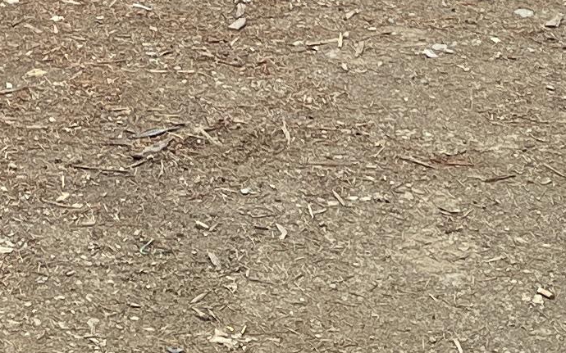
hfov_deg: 12.9
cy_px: -669
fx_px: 2483
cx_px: 75
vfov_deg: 7.3
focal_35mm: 161
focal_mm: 5.1
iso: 50
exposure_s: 1/1389
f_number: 1.6
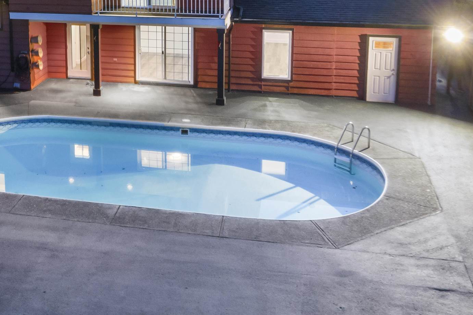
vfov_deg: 26.0
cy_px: -6
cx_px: 104
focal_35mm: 49
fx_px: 644
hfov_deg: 39.0
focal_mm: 8.38
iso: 1690
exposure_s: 1/3
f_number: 2.8
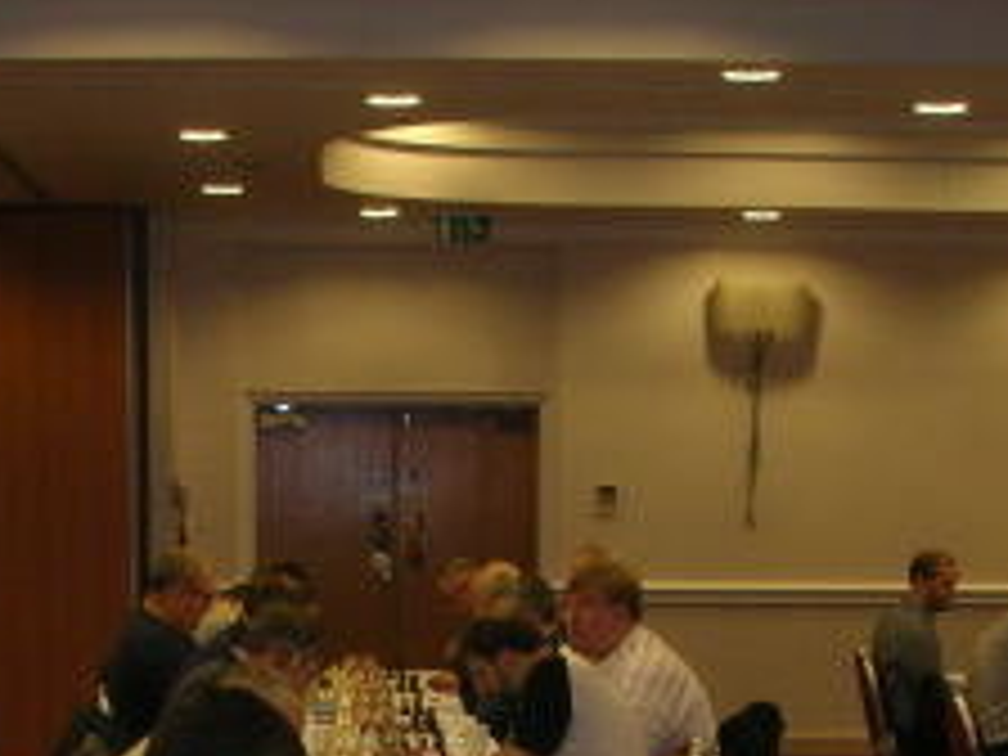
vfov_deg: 14.4
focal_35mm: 100
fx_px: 2912
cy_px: 846
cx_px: 360
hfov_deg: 19.6
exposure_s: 1/60.1
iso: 117
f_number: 3
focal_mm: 5.8
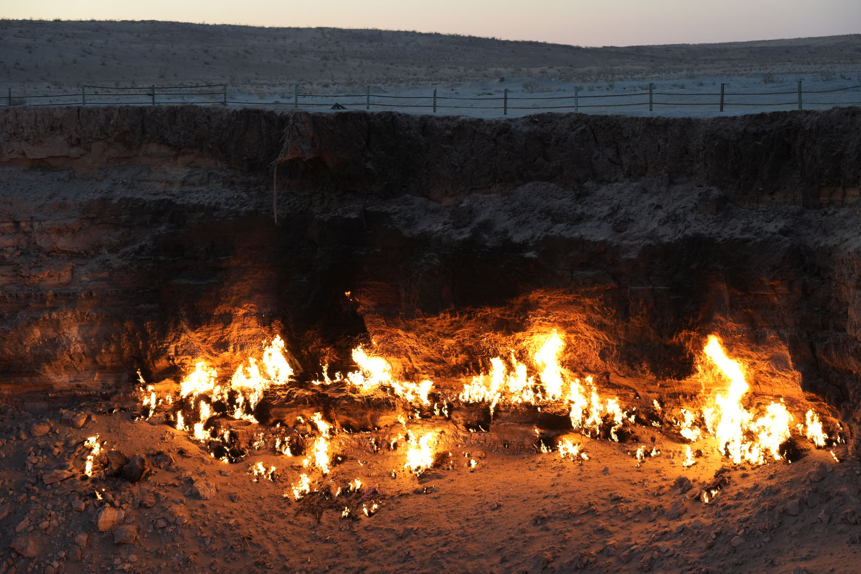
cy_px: 287
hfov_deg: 31.0
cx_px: 430
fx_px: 1555
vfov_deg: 20.9
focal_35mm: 65
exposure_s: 1/160
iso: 1600
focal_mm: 65
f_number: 4
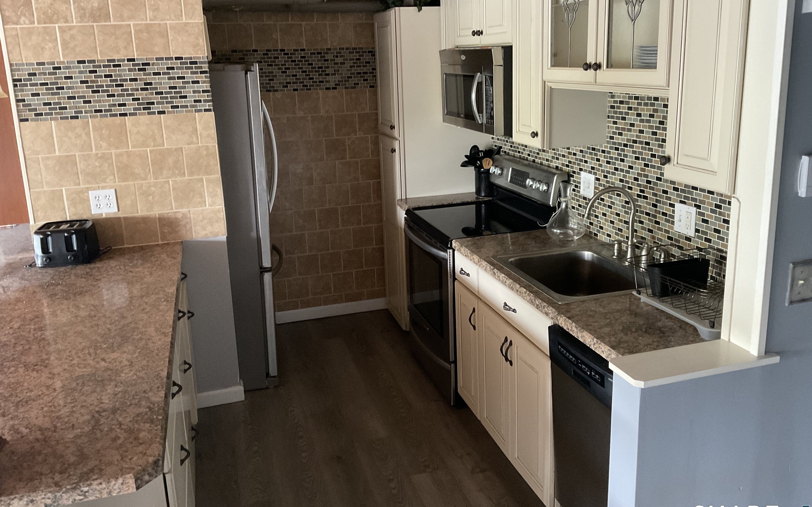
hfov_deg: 61.2
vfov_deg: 40.5
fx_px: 686
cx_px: 406
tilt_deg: -14.8
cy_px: 220
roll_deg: +2.0
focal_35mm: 31
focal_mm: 3
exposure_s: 1/34
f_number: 1.8
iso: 320
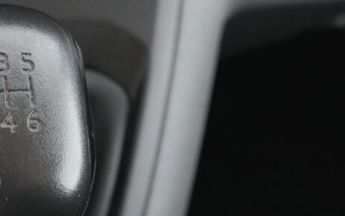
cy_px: 131
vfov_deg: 16.1
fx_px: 762
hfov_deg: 24.5
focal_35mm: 81
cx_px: 13
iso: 2000
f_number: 7.1
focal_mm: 24.2
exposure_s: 1/50
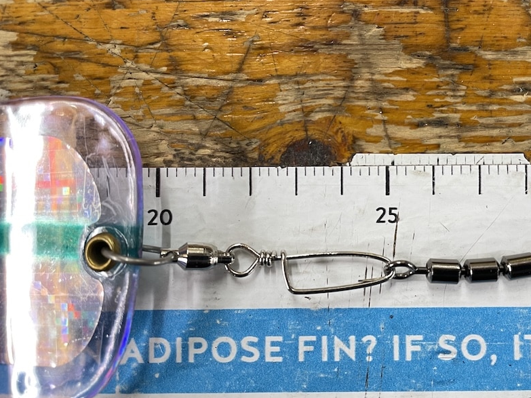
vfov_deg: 41.7
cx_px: 332
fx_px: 521
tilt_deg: -88.4
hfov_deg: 53.4
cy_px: 172
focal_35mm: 34
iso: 80
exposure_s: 1/60
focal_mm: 4.2
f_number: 1.6
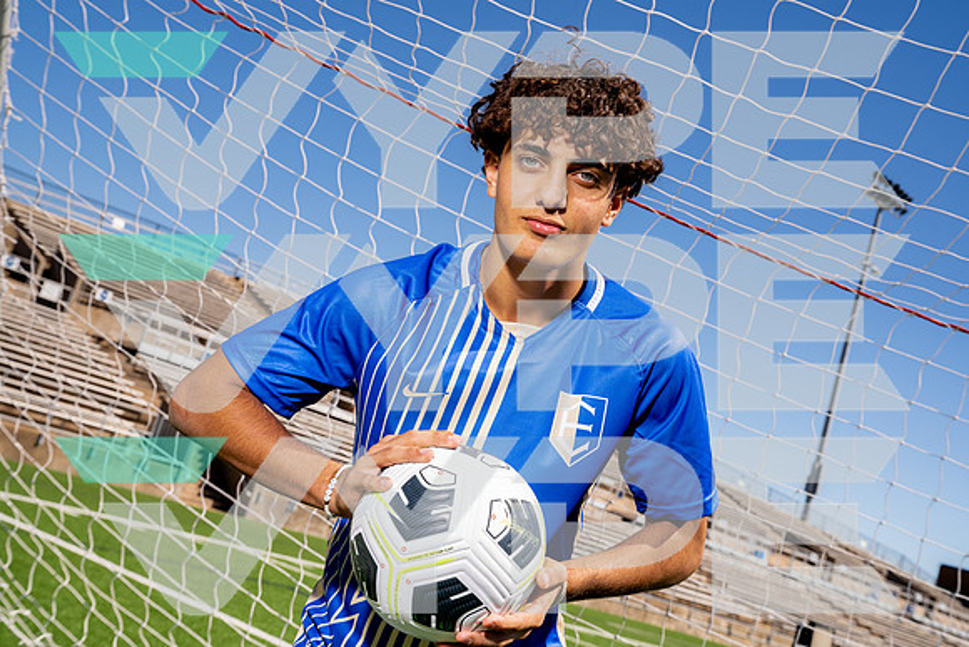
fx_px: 1185
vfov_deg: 30.5
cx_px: 484
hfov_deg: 44.5
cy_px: 324
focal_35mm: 44
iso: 100
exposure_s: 1/250
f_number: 8
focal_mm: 44
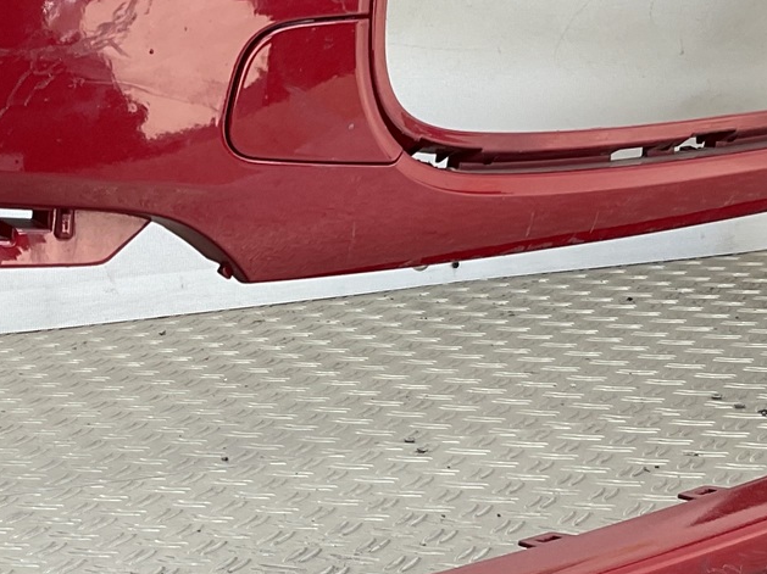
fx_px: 2059
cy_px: 307
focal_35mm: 93
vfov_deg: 15.9
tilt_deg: -10.0
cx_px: 130
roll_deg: +1.7
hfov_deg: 20.8
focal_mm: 3
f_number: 1.8
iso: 16
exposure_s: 1/100
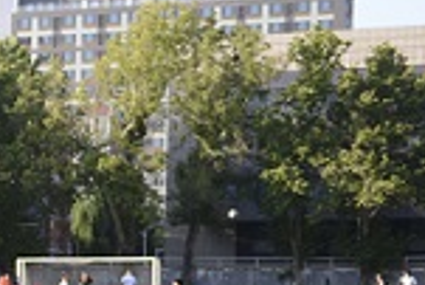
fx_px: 2103
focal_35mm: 178
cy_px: 429
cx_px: -501
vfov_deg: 7.6
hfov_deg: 10.4
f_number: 2.8
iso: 400
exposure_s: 1/1600
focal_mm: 38
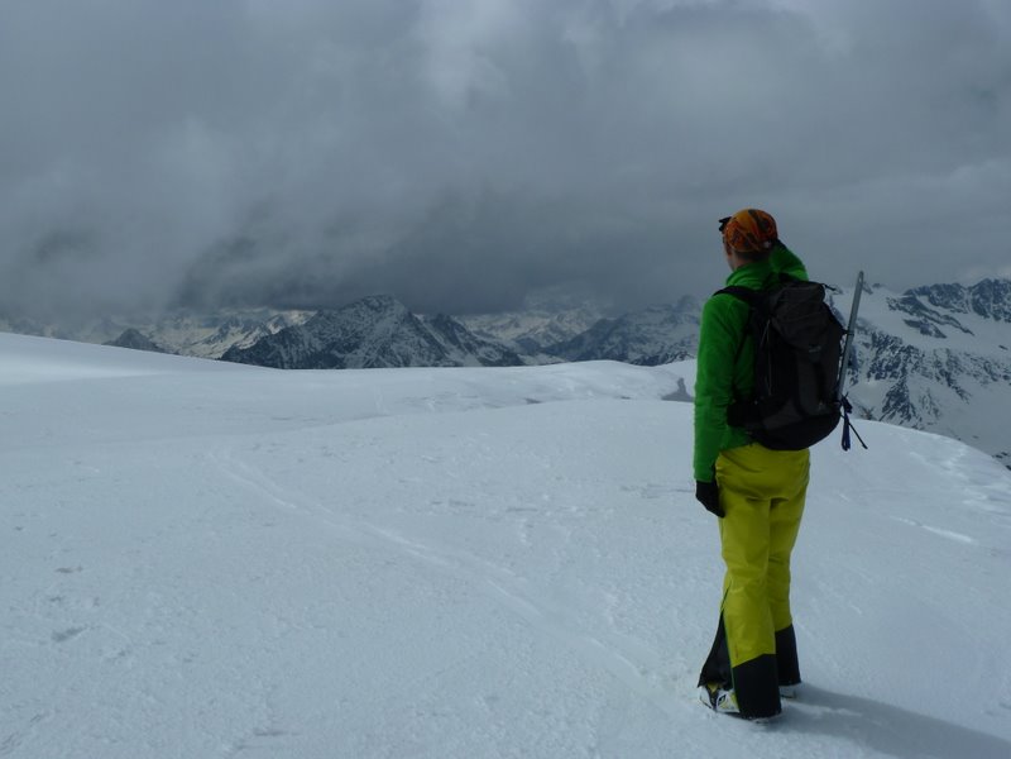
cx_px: 506
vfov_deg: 34.3
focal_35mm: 42
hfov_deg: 44.8
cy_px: 380
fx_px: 1227
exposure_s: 1/1300
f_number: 6.3
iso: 80
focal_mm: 6.9
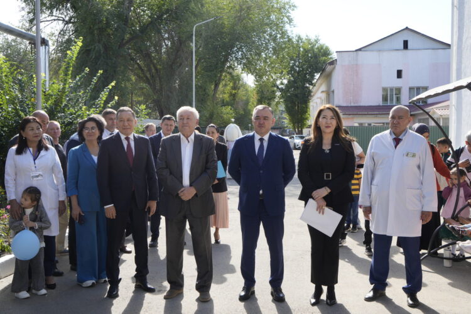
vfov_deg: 34.2
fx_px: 510
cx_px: 236
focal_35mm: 39
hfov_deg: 49.6
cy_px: 157
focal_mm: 39
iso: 125
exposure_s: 1/125
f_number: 7.1
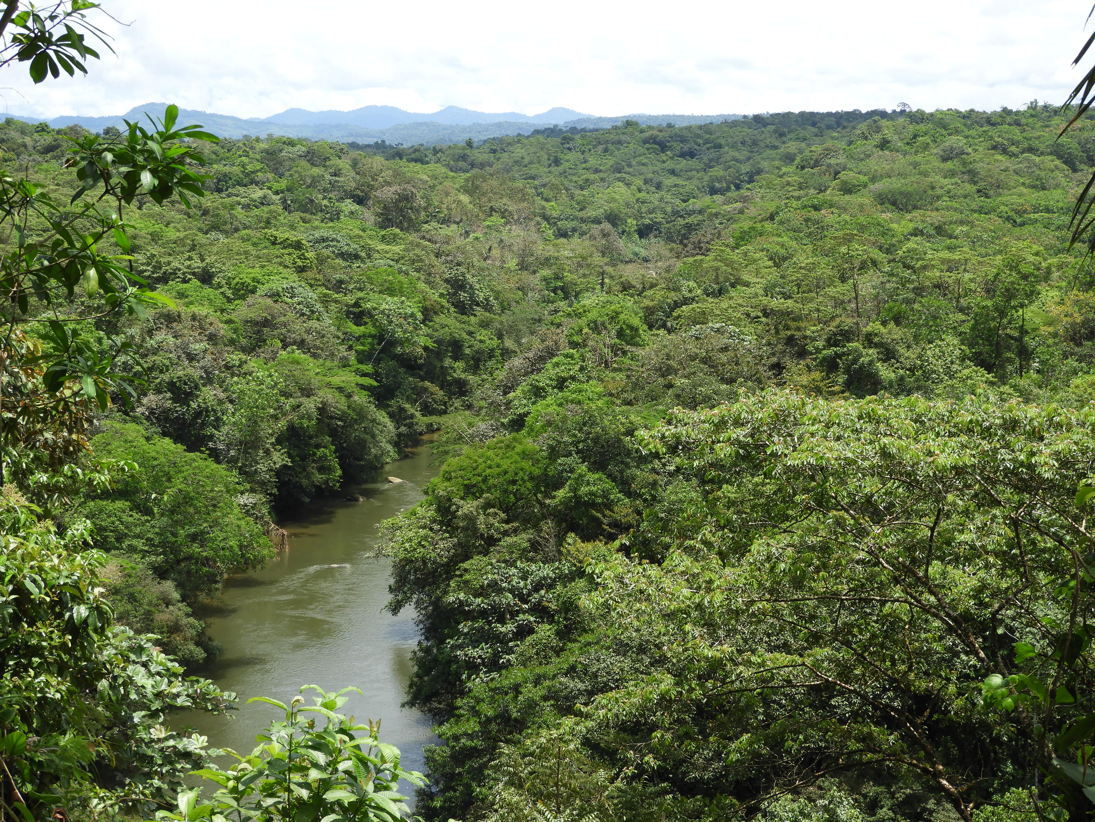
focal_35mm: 65
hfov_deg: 29.8
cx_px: 548
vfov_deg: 22.6
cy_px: 411
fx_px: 2056
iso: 100
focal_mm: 11.6
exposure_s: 1/500
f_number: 4.2
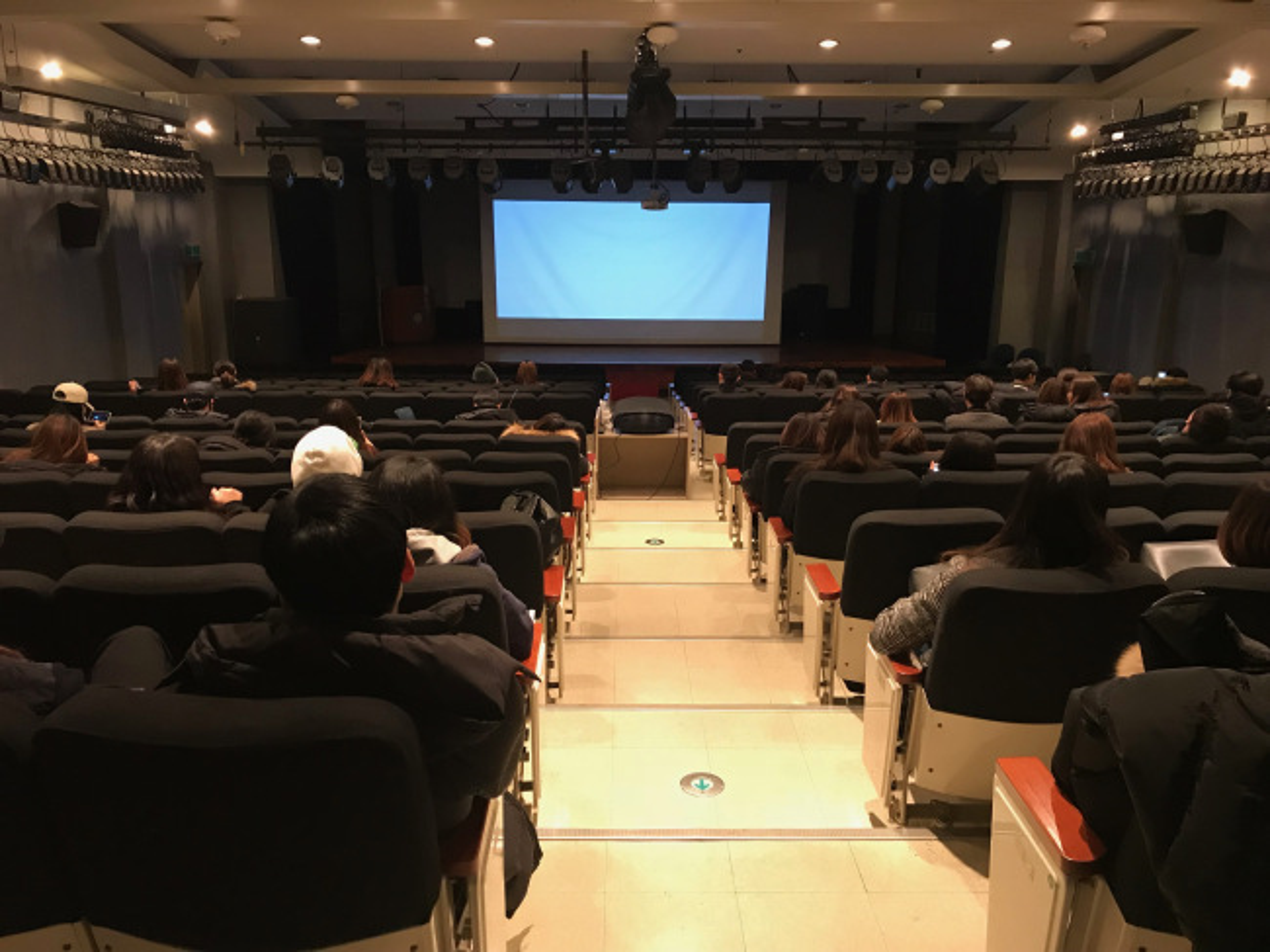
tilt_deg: -14.2
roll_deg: +0.2
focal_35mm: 28
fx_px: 1027
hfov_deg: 63.5
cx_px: 635
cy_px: 476
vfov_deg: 49.7
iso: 100
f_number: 1.8
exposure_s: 1/13
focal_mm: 3.99
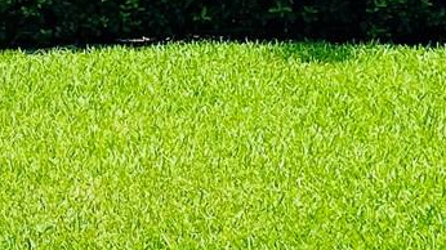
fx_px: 1489
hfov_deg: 15.6
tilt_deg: -1.4
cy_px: -266
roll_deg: -0.1
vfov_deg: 9.0
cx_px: -233
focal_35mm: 126
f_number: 1.6
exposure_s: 1/5376
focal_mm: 5.1
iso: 32
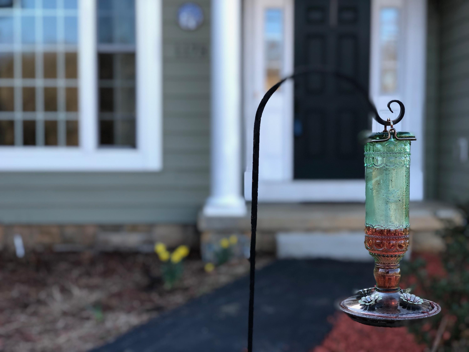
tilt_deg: -2.6
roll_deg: -1.0
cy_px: 176
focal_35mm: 52
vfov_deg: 28.0
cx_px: 234
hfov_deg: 36.8
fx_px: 705
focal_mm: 6
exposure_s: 1/60
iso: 16
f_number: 2.4
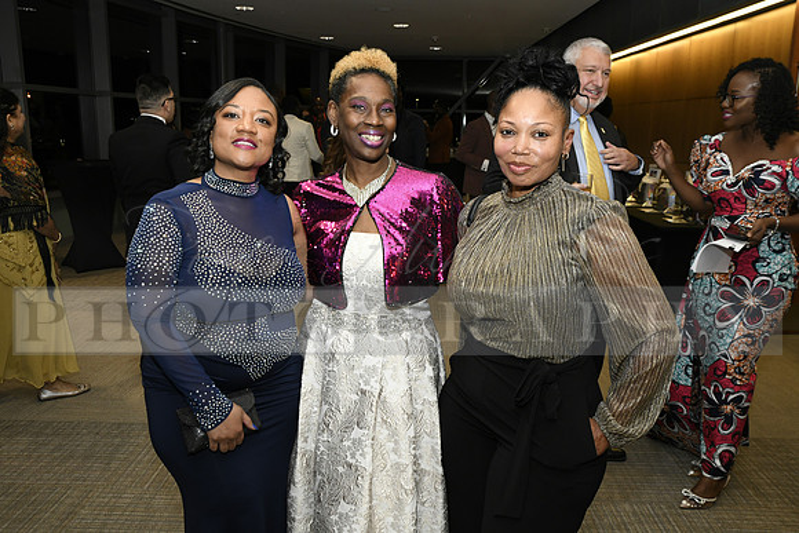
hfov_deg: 60.3
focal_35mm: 31
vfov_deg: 42.3
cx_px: 400
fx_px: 688
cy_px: 266
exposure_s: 1/60
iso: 1600
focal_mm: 31
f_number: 8
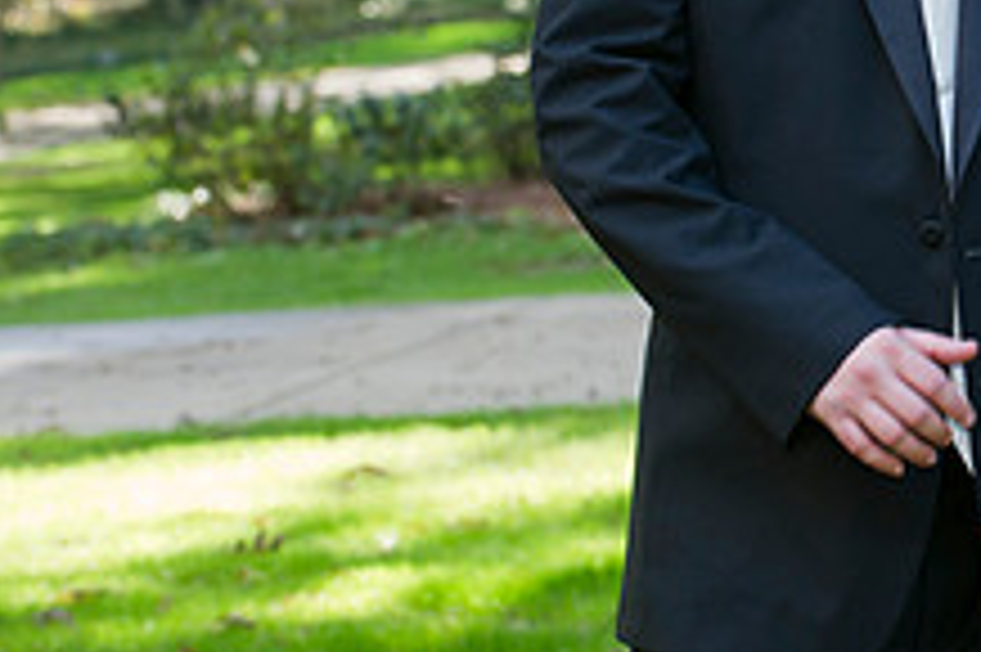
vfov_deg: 4.4
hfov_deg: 6.6
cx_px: 1300
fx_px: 8414
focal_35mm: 309
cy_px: 4
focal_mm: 116
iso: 500
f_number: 5.6
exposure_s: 1/100
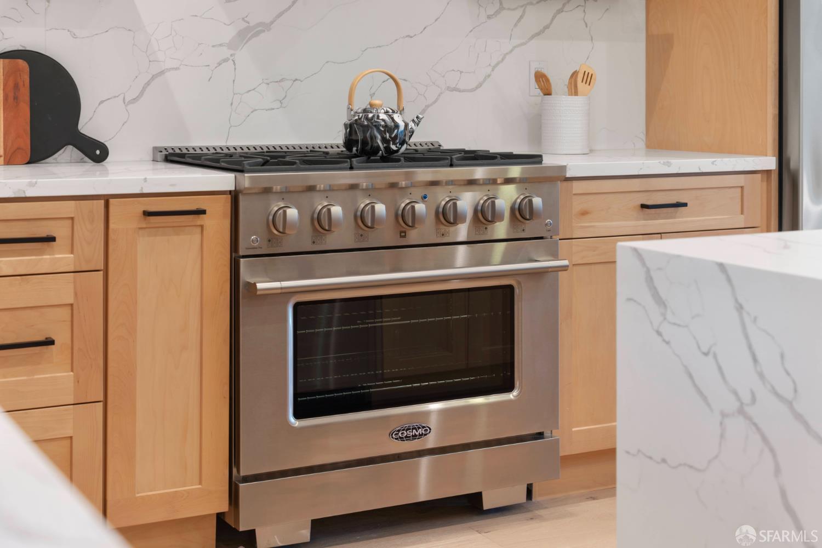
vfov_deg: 24.6
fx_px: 1256
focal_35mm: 55
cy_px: 274
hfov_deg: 36.2
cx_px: 411
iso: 200
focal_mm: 55
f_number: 5.6
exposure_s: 1/5
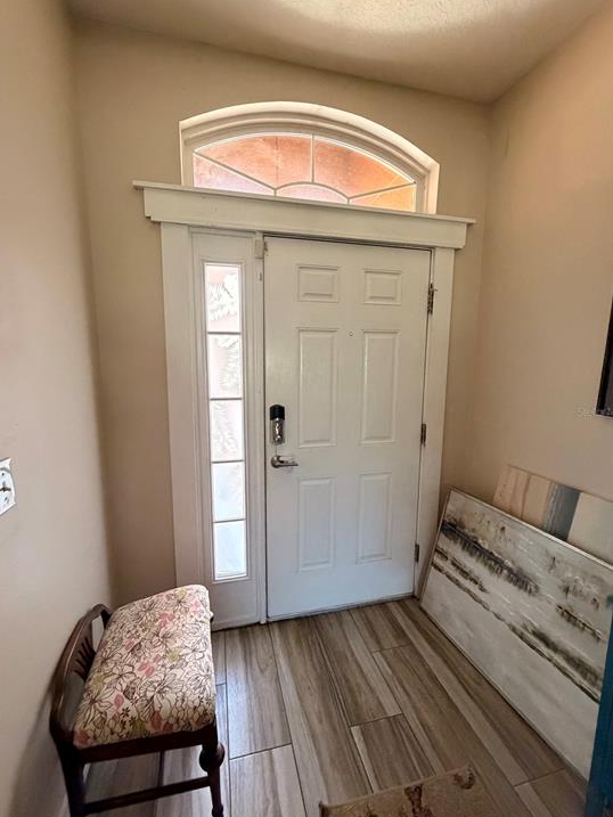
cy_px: 411
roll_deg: -0.1
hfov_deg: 81.8
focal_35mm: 15
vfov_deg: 98.2
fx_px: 354
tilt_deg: -8.4
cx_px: 301
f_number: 2.2
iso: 640
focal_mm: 2.22
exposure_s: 1/60
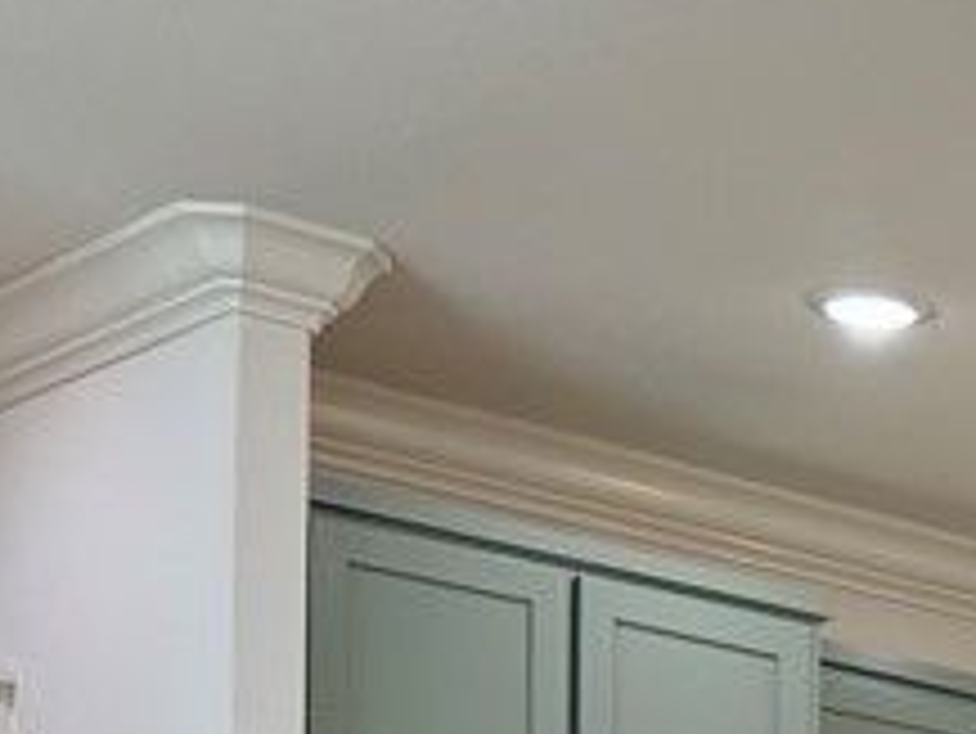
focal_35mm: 113
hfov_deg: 16.1
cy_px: 1590
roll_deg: -1.5
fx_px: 3188
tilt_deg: -4.6
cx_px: 1417
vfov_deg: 11.5
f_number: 1.78
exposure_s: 1/168
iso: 125
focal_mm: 6.76
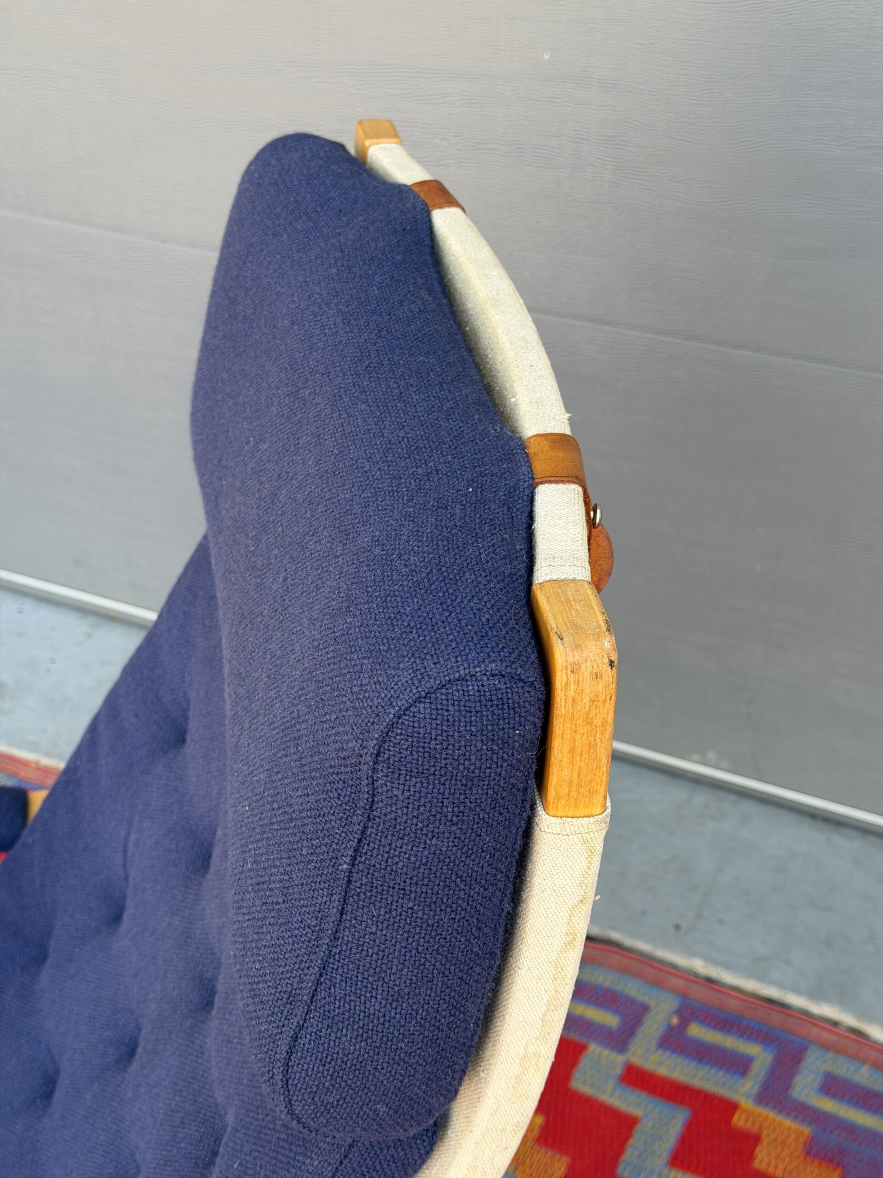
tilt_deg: -31.3
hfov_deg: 30.3
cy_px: 589
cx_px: 442
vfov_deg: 39.7
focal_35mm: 48
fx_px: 1633
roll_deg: -1.1
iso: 50
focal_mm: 6.76
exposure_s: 1/121
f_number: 1.78
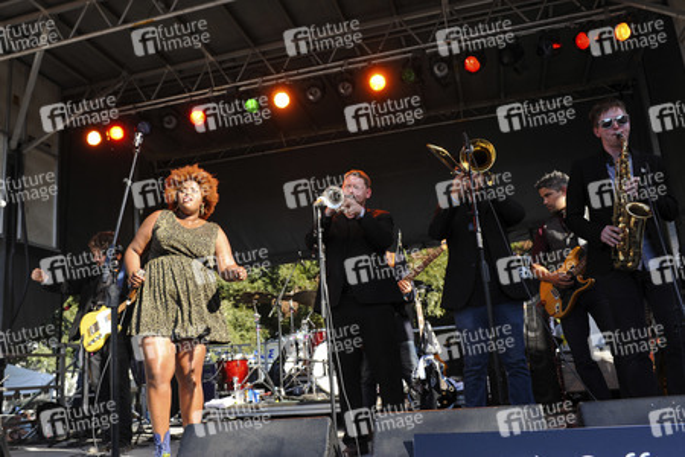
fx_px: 590
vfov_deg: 42.3
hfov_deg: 60.3
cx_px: 342
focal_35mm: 31
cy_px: 228
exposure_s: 1/640
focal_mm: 31
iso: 800
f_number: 5
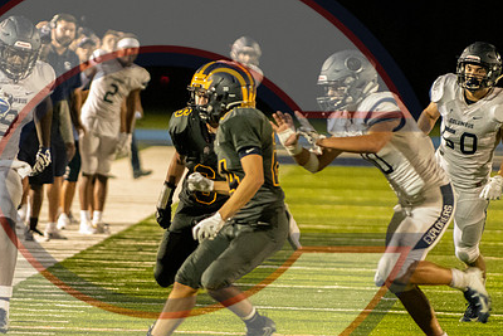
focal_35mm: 521
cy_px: 230
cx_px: 152
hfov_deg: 4.0
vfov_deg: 2.6
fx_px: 7282
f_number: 2.8
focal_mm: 200
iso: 10000
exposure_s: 1/1000
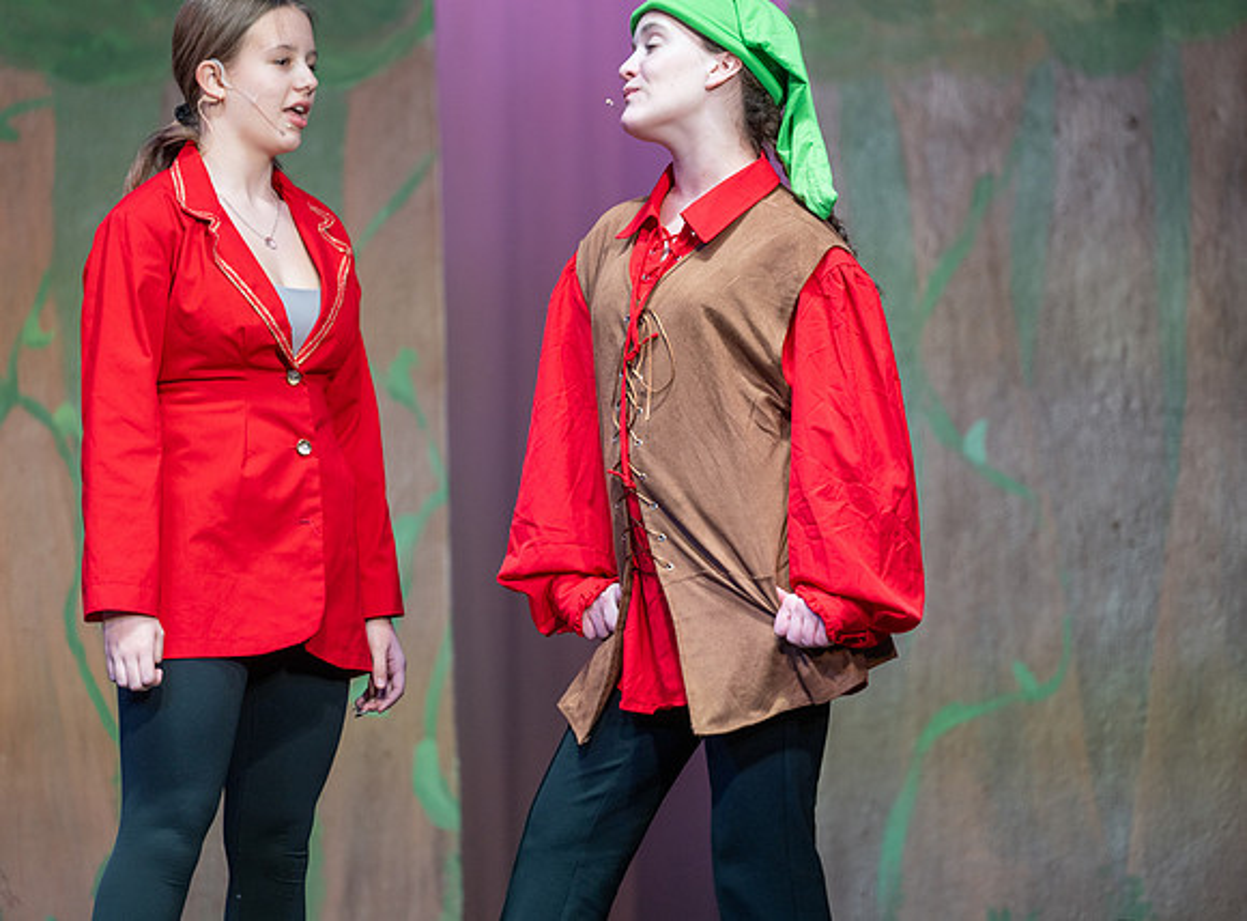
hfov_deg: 11.7
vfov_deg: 8.7
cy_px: 417
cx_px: 602
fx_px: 6072
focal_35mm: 170
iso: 360
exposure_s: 1/320
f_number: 2.8
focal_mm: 140
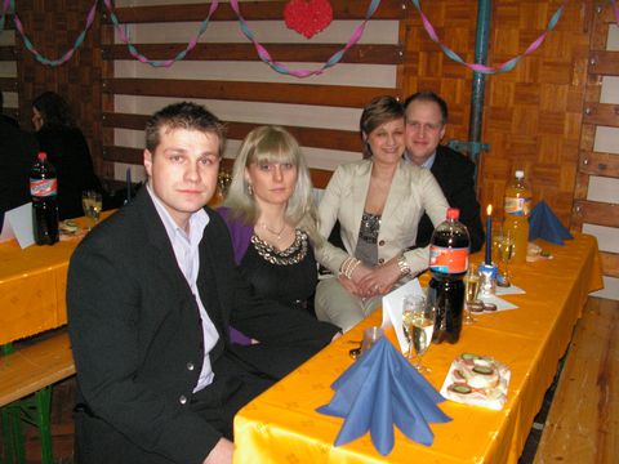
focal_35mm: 36
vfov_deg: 39.7
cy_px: 232
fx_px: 644
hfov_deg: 51.4
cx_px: 310
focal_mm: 6
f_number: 3.2
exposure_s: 1/40
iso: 160
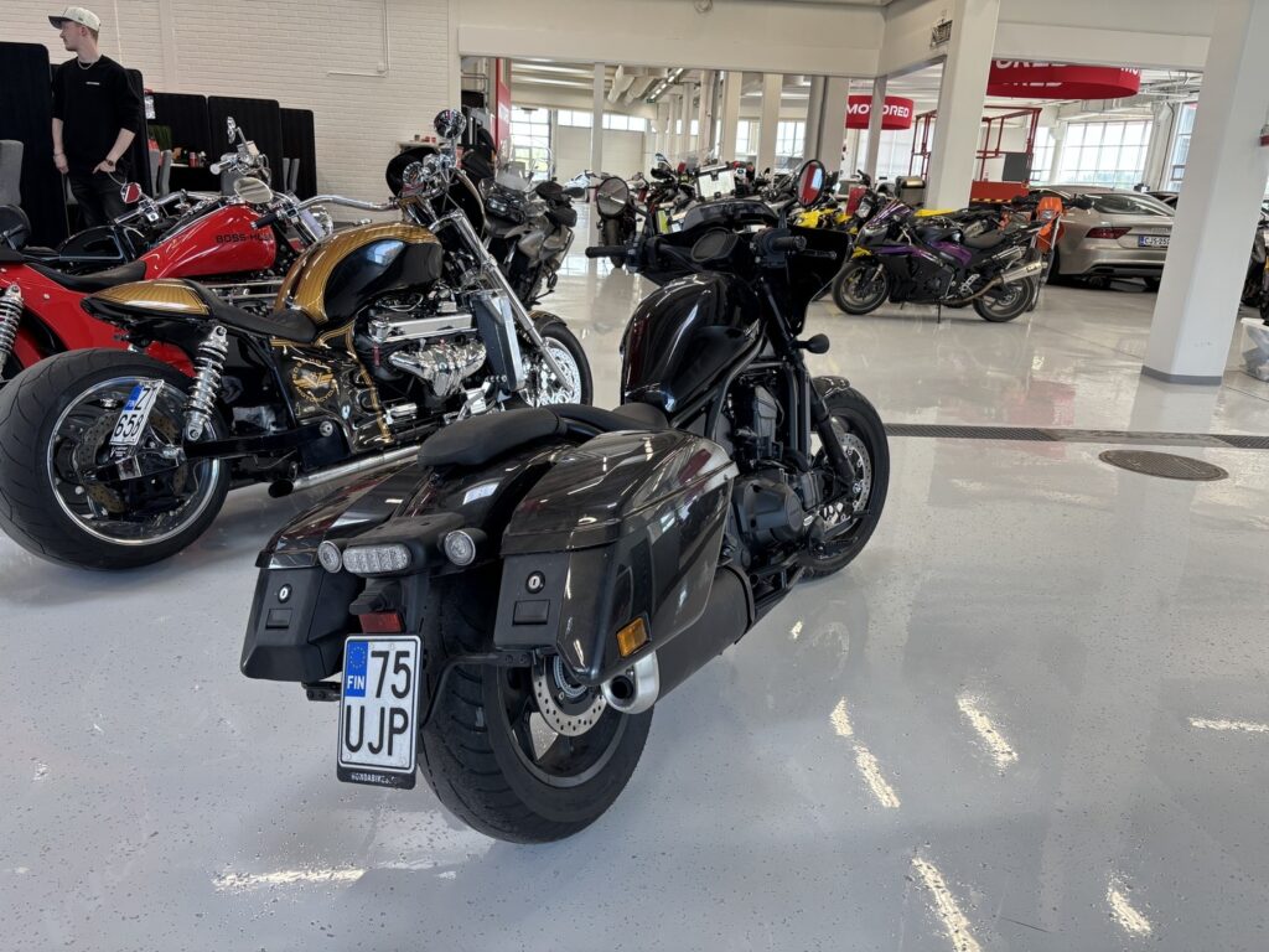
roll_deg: -2.6
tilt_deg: -17.0
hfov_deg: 67.3
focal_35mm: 26
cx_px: 634
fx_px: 953
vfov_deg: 53.1
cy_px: 476
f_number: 1.6
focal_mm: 5.96
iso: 80
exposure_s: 1/100
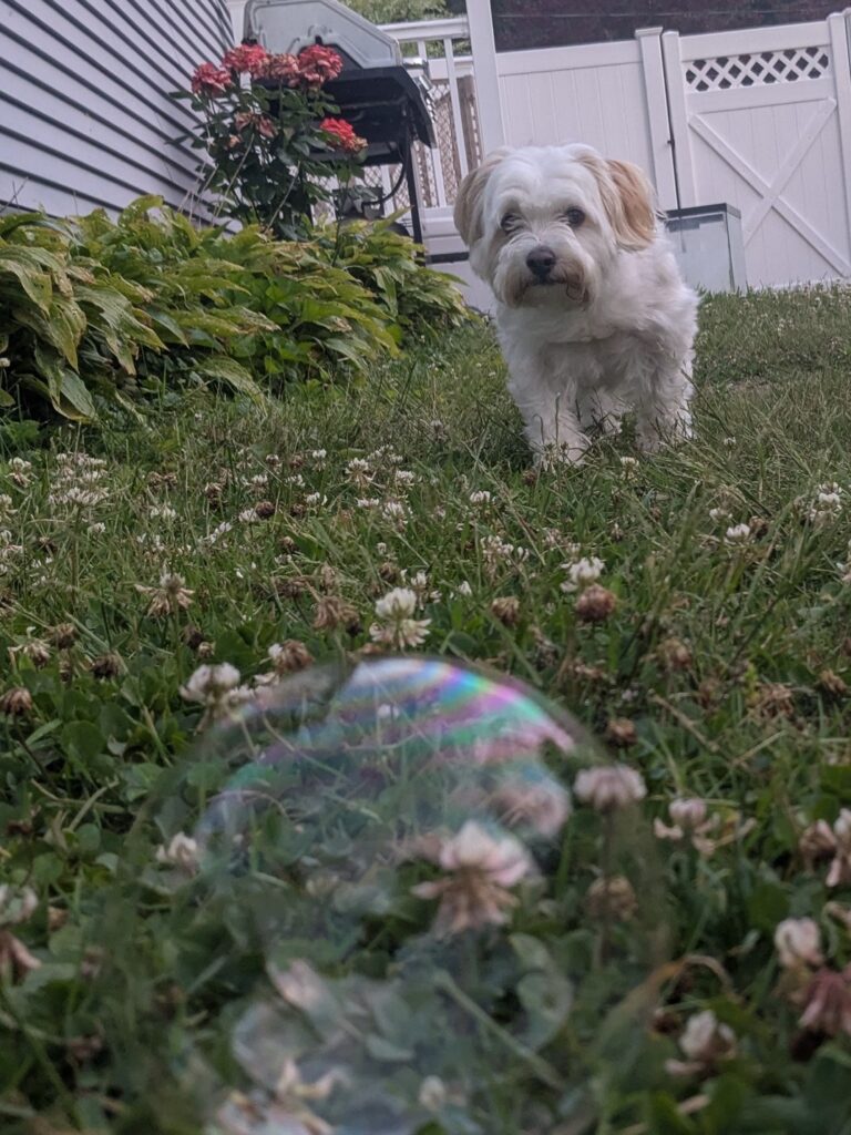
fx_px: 885
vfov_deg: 65.3
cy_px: 568
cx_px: 426
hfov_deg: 51.4
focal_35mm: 27
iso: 72
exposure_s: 1/120
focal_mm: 4.38
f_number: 1.73
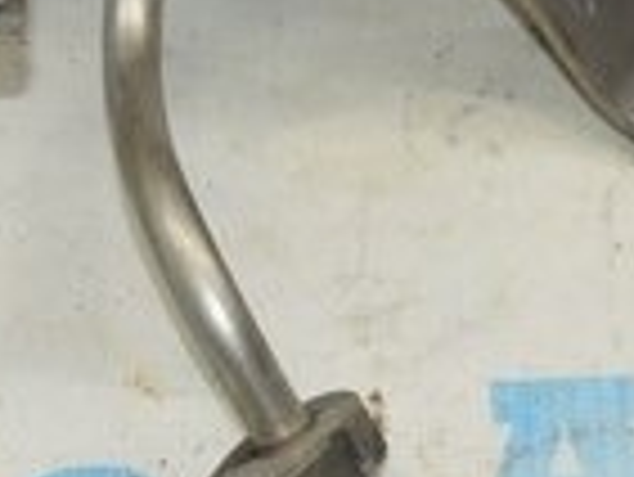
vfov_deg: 6.8
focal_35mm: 209
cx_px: 319
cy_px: -529
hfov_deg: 9.5
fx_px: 3831
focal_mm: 20
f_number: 4
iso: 400
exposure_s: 1/80
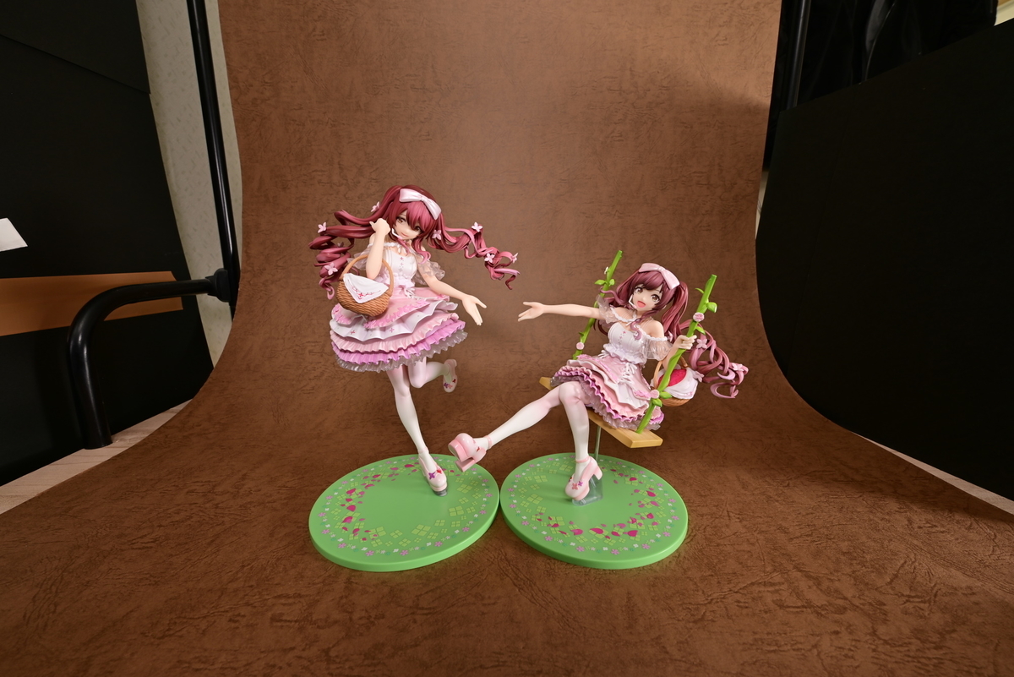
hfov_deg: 104.2
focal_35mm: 14
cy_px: 338
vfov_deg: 81.3
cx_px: 507
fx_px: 394
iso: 100
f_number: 11
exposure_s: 5
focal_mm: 14
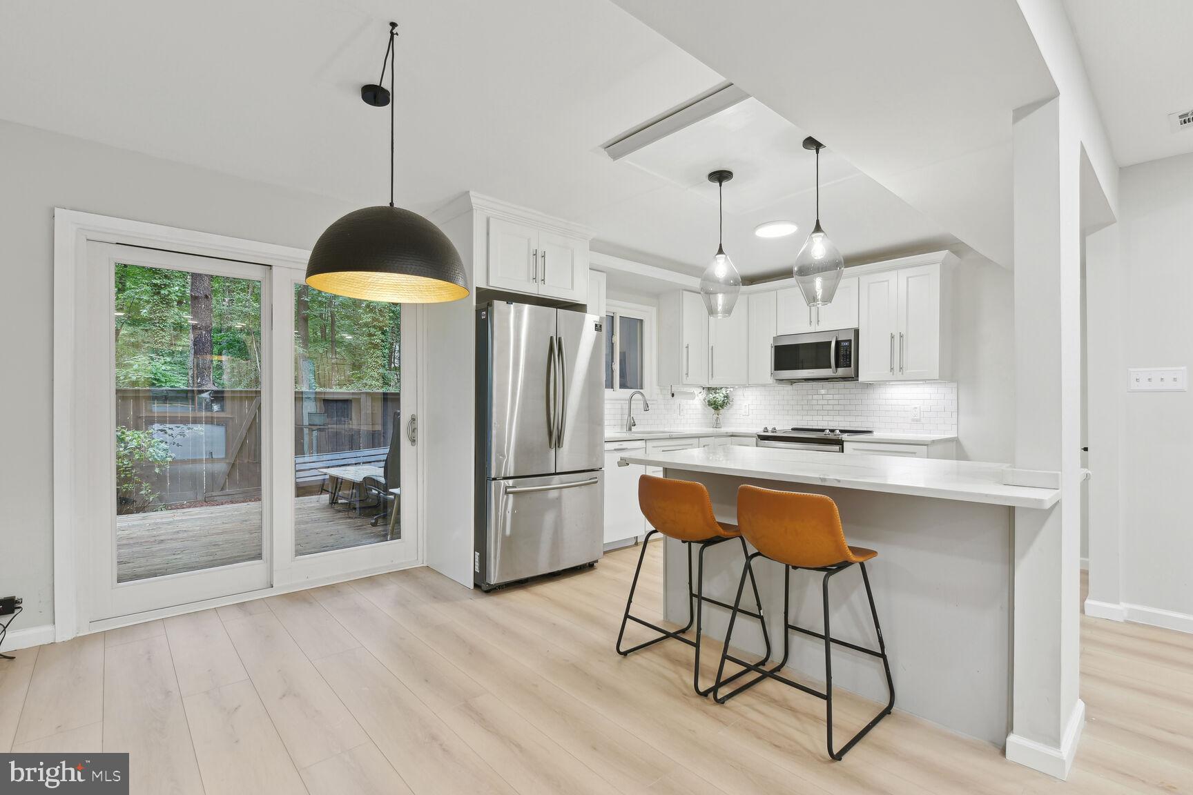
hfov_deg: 96.7
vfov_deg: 73.7
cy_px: 398
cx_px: 596
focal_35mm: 16
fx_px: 530
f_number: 8
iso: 200
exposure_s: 1/8
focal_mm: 16
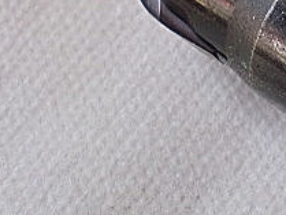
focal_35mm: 107
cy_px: 42
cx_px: 345
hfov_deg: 17.5
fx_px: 885
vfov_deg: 13.8
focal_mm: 6.3
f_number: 3.1
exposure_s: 1/60
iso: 64
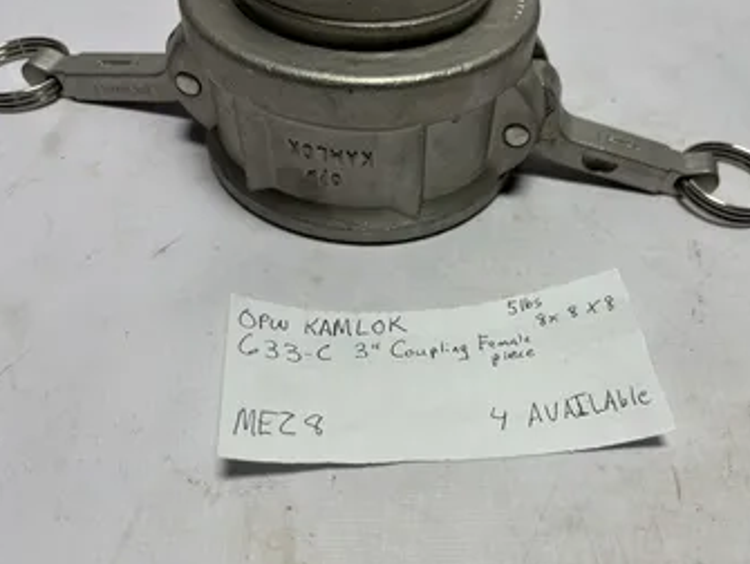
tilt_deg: -50.5
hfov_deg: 58.0
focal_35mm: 31
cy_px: 298
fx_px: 672
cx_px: 434
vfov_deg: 45.5
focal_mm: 5.96
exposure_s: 1/615
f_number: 1.6
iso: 50
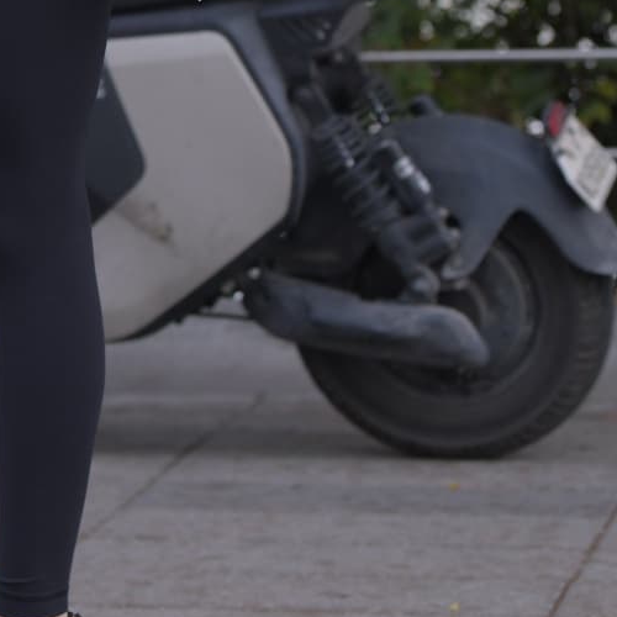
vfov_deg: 8.1
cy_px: -143
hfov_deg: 8.1
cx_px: -43
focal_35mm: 214
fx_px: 4315
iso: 500
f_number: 4
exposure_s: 1/1000
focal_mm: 70
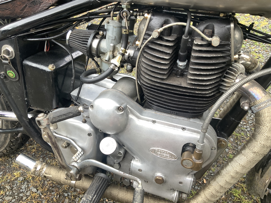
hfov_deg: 61.7
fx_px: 227
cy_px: 102
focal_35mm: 29
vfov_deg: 48.2
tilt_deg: -47.0
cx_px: 136
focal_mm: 3
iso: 32
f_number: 1.8
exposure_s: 1/122
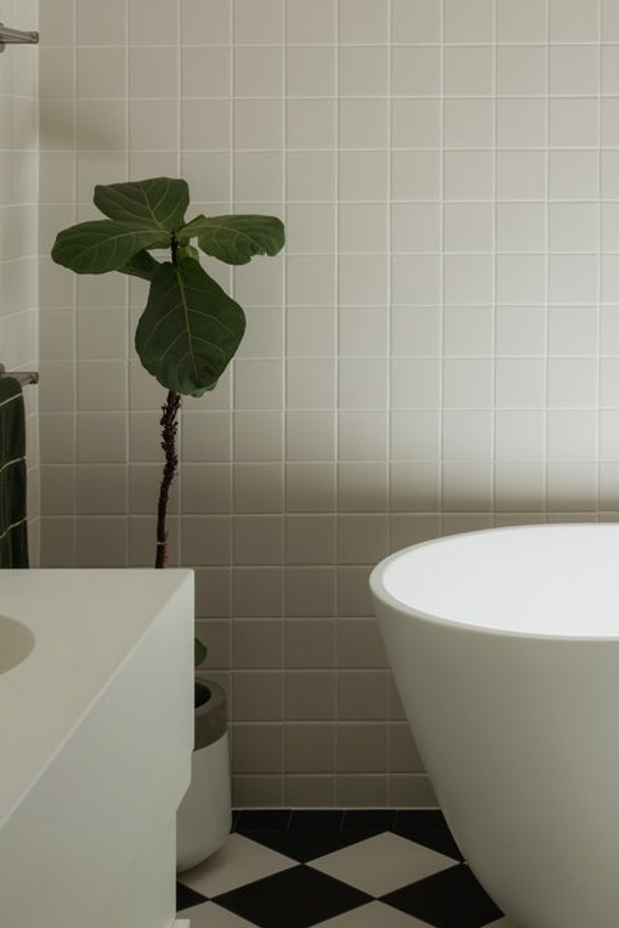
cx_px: 466
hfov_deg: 21.1
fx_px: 1649
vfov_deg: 30.9
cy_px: 231
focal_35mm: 64
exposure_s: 1/15
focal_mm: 34.5
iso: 200
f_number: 14
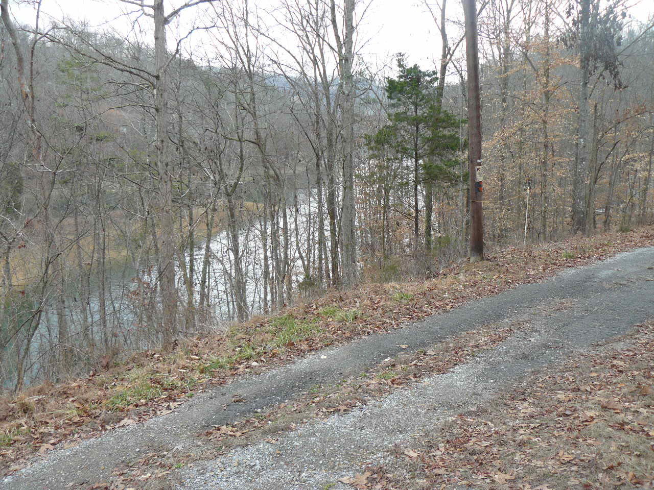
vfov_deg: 39.7
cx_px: 327
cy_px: 245
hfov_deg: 51.4
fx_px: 680
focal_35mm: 36
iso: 100
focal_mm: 6
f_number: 2.8
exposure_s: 1/160
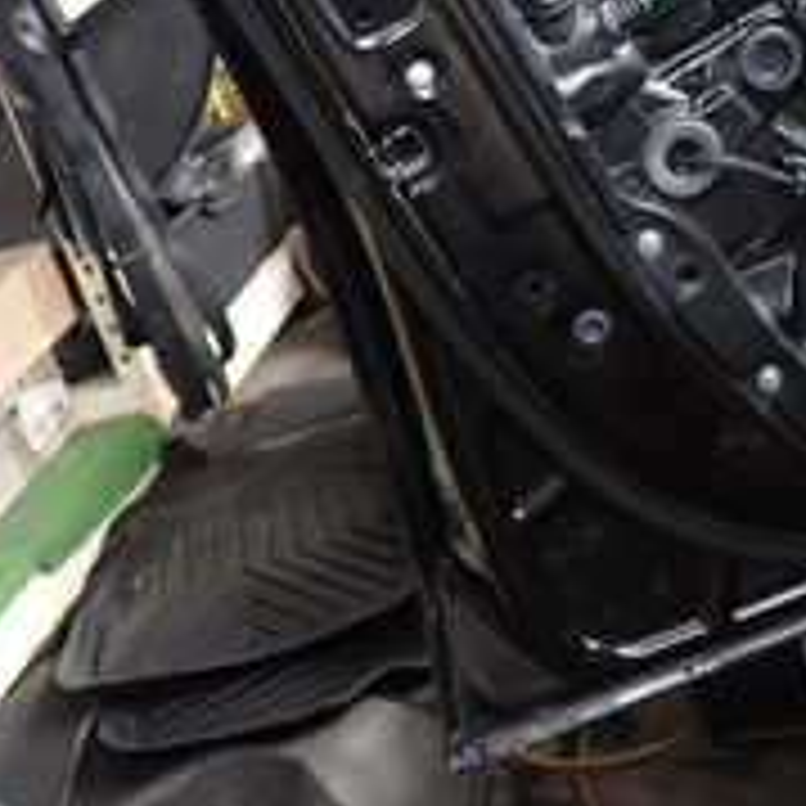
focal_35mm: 89
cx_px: 801
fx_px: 2345
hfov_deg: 19.0
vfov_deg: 18.5
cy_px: -158
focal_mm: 5.4
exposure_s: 1/50
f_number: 2.3
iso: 200
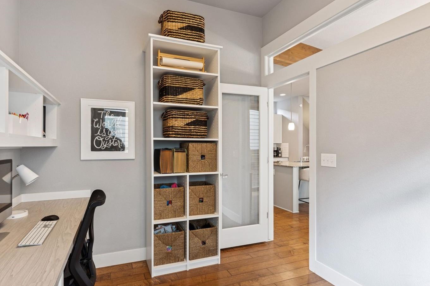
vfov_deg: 61.9
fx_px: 239
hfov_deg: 84.0
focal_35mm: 20
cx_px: 207
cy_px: 143
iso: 400
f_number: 9
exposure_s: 1/5
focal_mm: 17
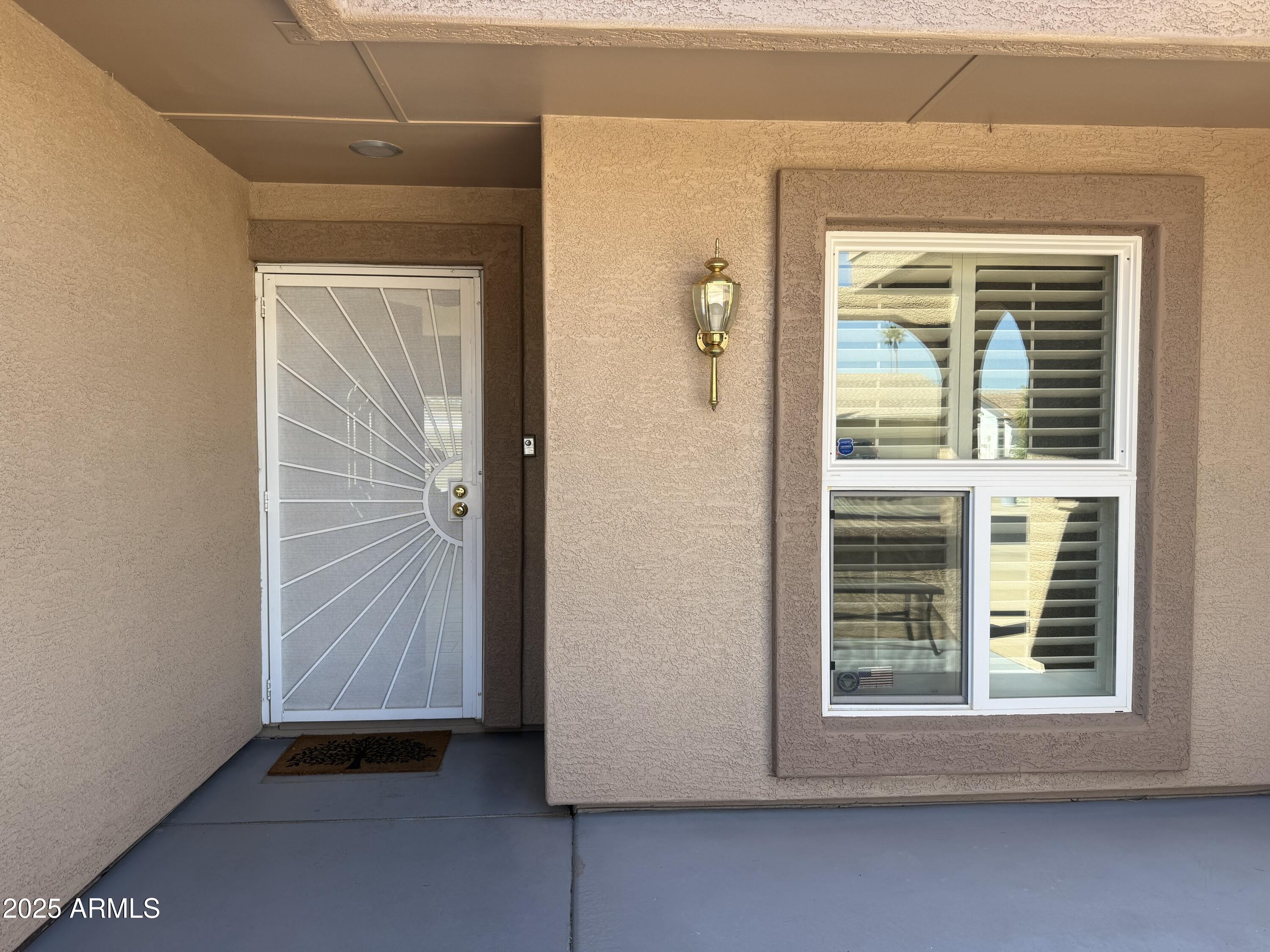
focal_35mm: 24
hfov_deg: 71.6
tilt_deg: -3.1
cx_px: 635
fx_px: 881
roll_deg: -0.1
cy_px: 476
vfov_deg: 56.8
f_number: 1.78
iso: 80
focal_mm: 6.76
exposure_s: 1/593
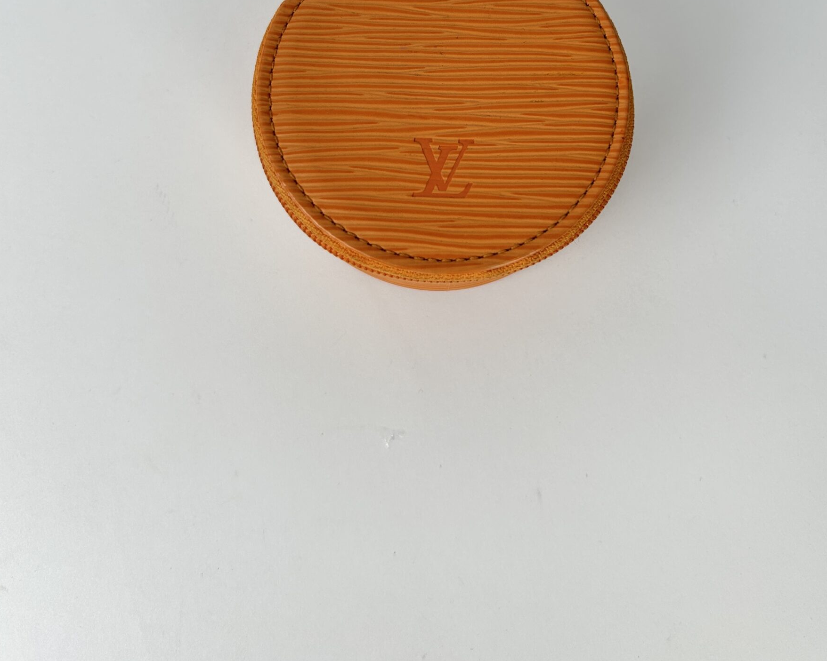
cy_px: 113
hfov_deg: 49.1
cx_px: 439
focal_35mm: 37
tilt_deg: -79.7
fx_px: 906
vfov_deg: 38.3
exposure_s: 1/334
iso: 50
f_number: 1.5
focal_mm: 5.7
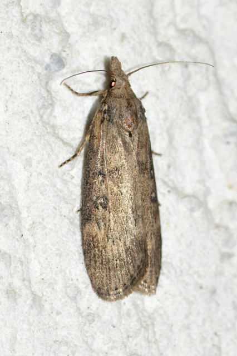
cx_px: 118
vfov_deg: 13.7
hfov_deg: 9.1
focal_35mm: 150
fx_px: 1483
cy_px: 178
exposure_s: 1/200
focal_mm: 100
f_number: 13
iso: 100
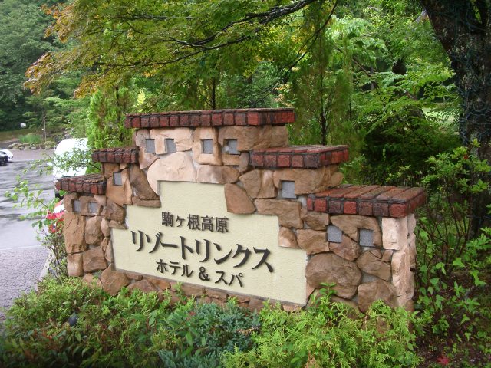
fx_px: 496
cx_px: 246
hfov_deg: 52.6
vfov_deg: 40.7
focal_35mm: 35
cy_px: 184
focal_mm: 5.8
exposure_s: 1/40
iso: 200
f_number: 2.6
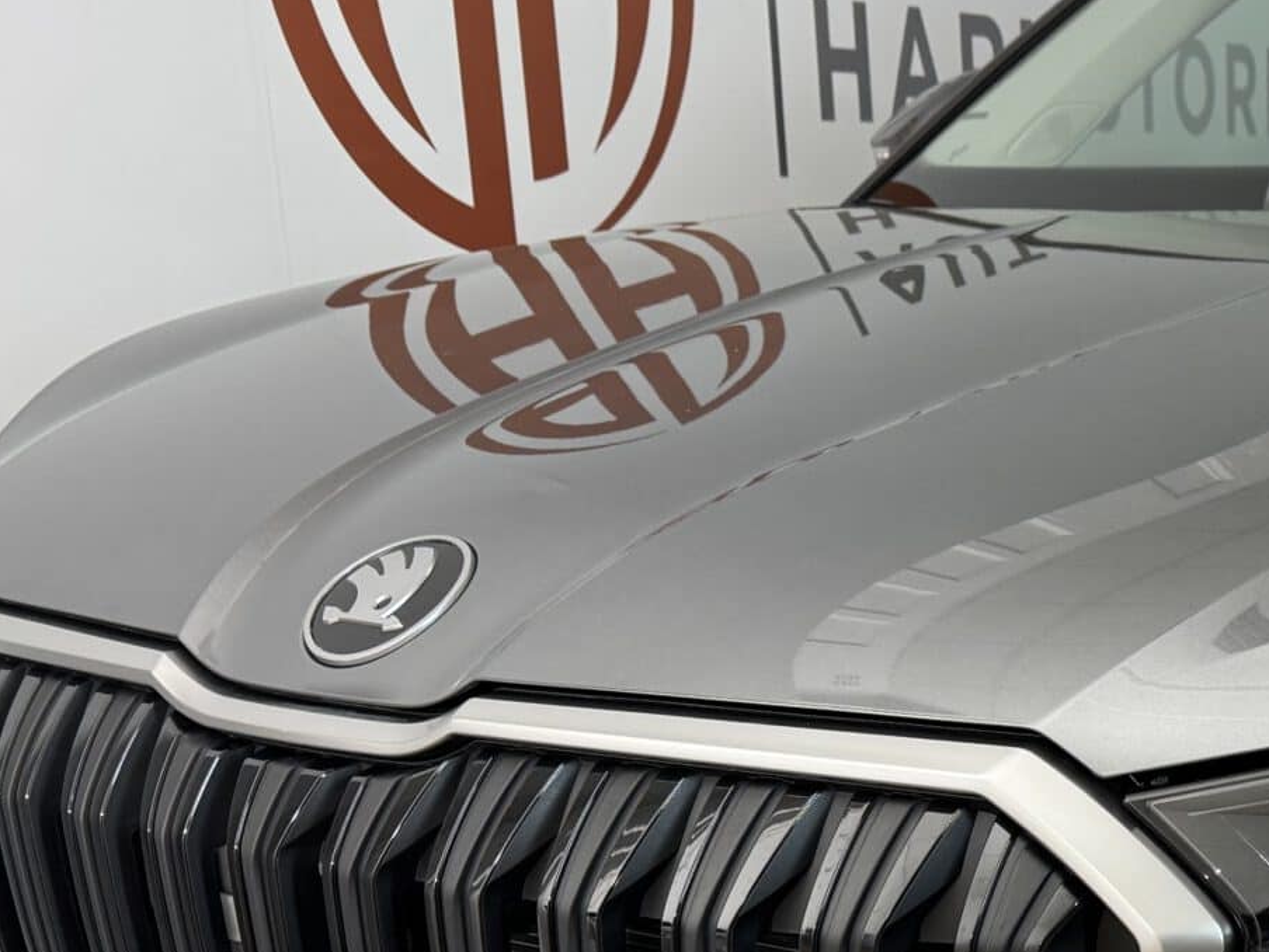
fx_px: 2493
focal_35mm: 68
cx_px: 1356
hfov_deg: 26.5
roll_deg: +0.0
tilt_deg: -17.1
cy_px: 917
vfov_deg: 21.0
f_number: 1.78
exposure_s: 1/50
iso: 125
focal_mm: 6.76
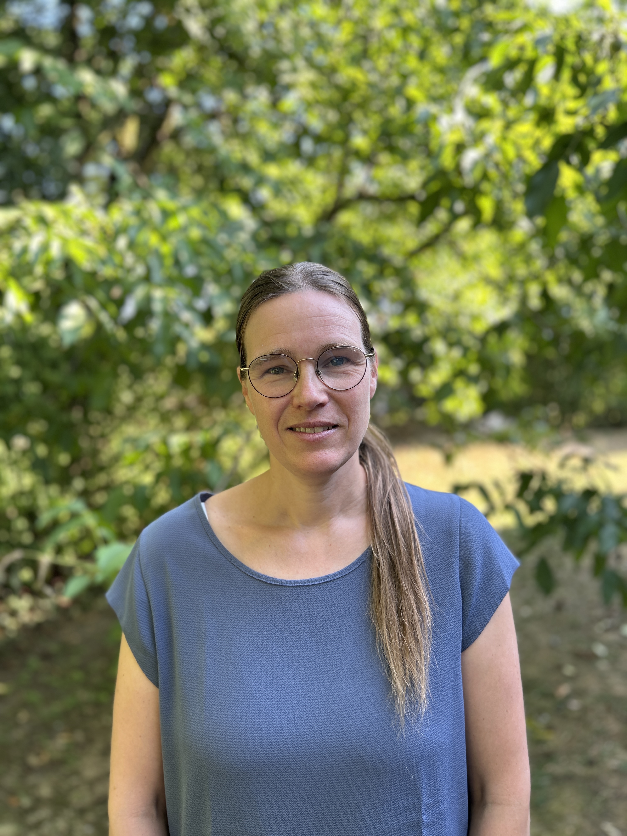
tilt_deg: -6.8
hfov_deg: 53.1
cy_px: 418
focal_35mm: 26
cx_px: 314
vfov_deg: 67.3
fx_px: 628
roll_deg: +0.2
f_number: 1.5
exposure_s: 1/138
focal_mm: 5.7
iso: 32
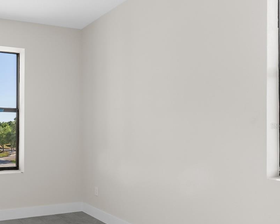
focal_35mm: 32
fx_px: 265
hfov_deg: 48.9
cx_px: 21
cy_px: 126
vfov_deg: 45.7
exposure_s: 1/60
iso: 400
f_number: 8
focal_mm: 17
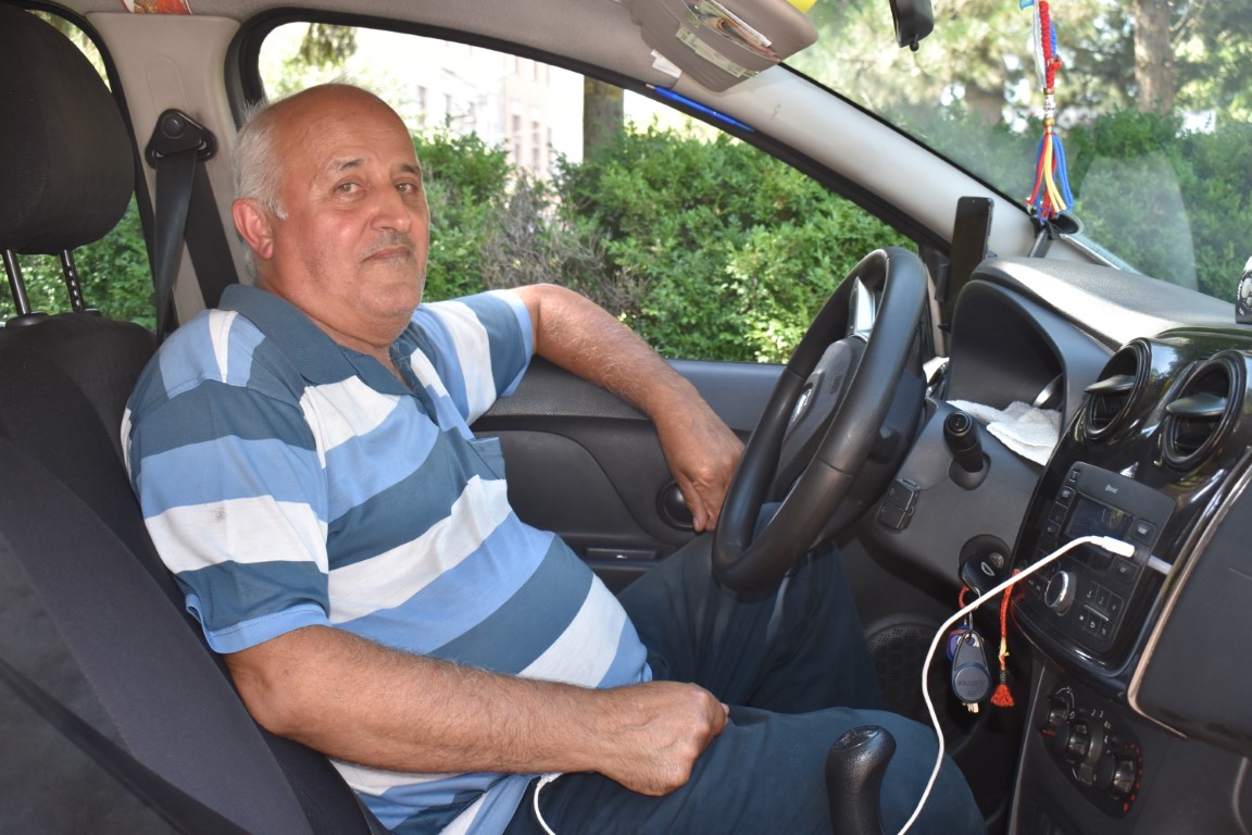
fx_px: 1408
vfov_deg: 33.0
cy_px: 418
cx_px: 626
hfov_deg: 47.9
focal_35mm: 40
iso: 500
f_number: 5.6
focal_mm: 27
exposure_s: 1/125
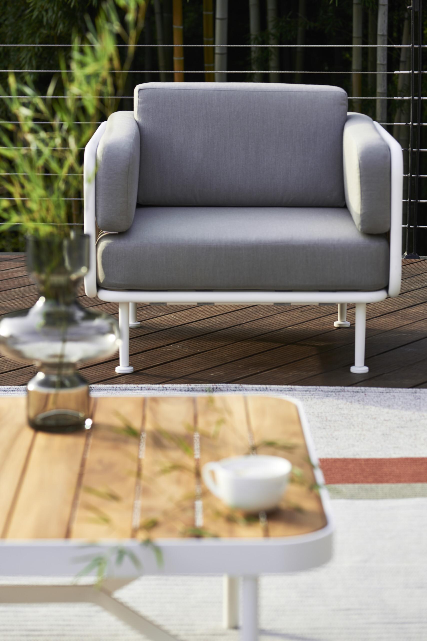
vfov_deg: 19.5
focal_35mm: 105
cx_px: 214
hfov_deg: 13.0
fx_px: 1867
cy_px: 320
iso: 100
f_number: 7.1
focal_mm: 105
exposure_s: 1/125
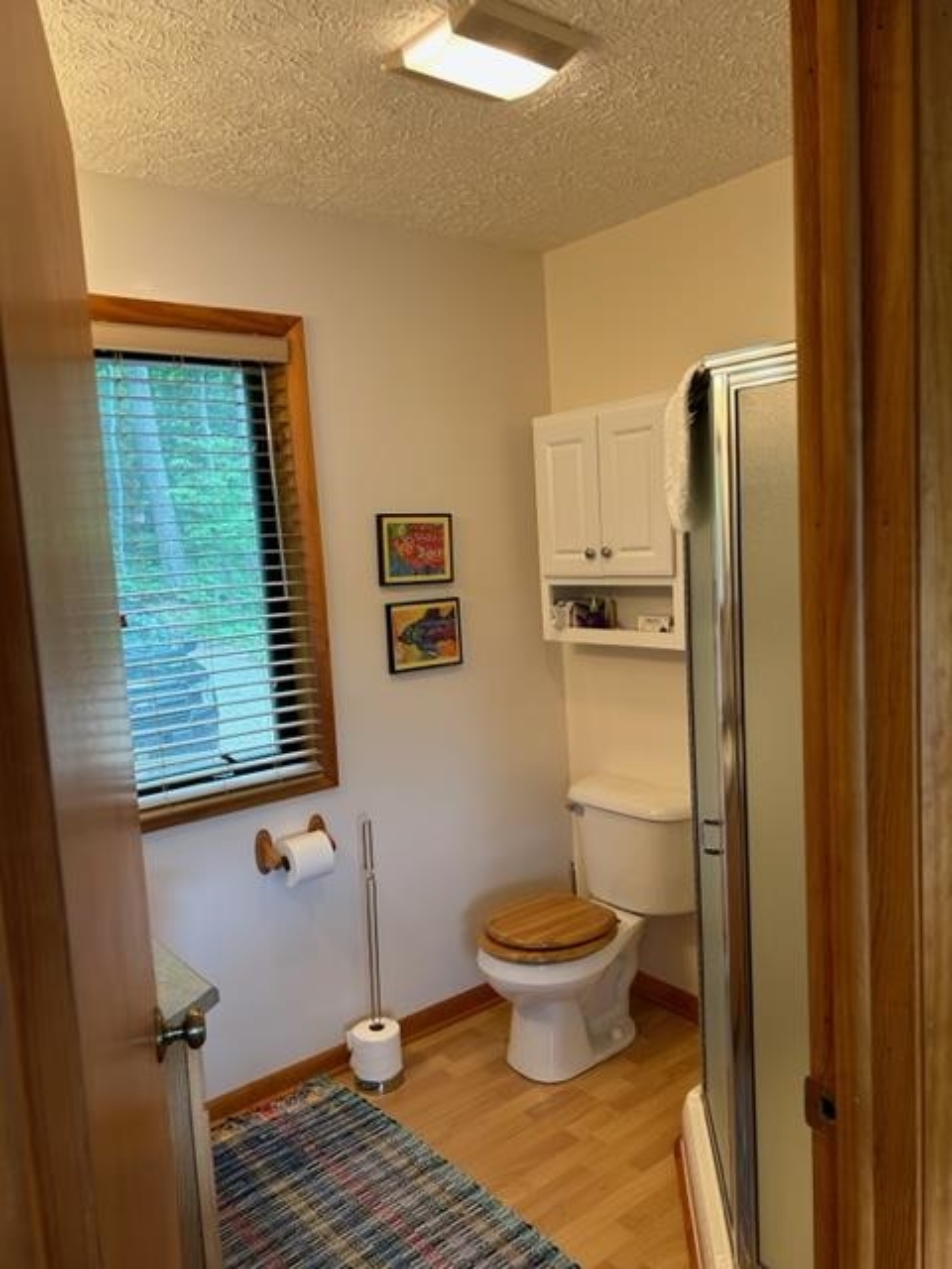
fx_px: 953
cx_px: 476
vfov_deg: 67.3
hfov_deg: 53.1
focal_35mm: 26
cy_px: 634
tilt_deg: -5.1
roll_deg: +3.3
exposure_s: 1/60
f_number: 1.5
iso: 80
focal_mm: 5.7
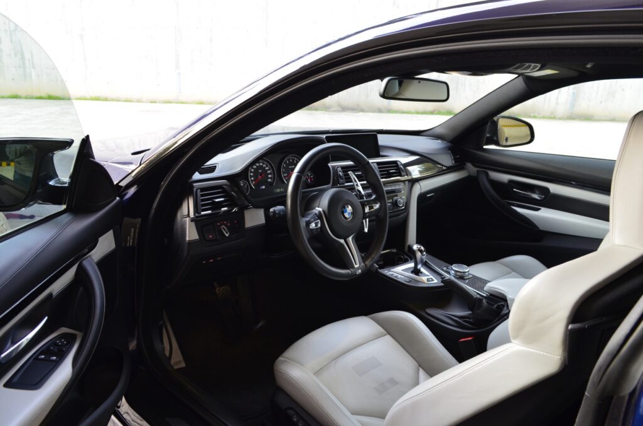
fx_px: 481
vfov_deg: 47.7
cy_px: 213
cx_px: 322
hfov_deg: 67.5
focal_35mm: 27
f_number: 7.1
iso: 800
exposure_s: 1/15
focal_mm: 18
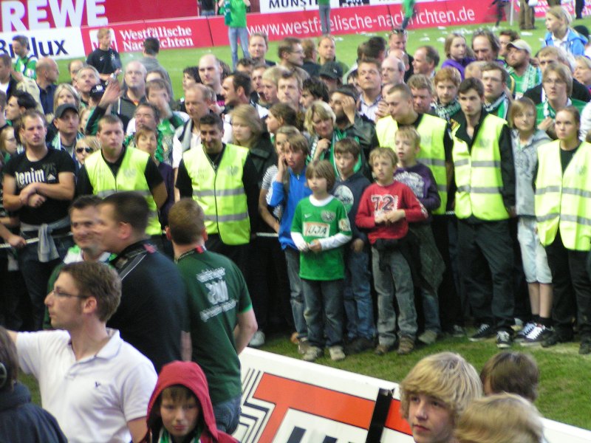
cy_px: 222
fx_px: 2561
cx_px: 296
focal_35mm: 150
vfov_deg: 9.9
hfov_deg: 13.2
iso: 200
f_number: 3.5
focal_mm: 22.9
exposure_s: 1/13
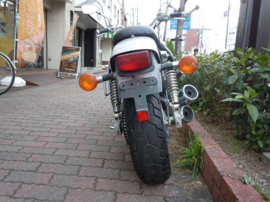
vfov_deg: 49.7
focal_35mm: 28
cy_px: 101
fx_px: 218
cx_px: 135
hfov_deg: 63.4
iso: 160
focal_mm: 5
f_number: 3.7
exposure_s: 1/60
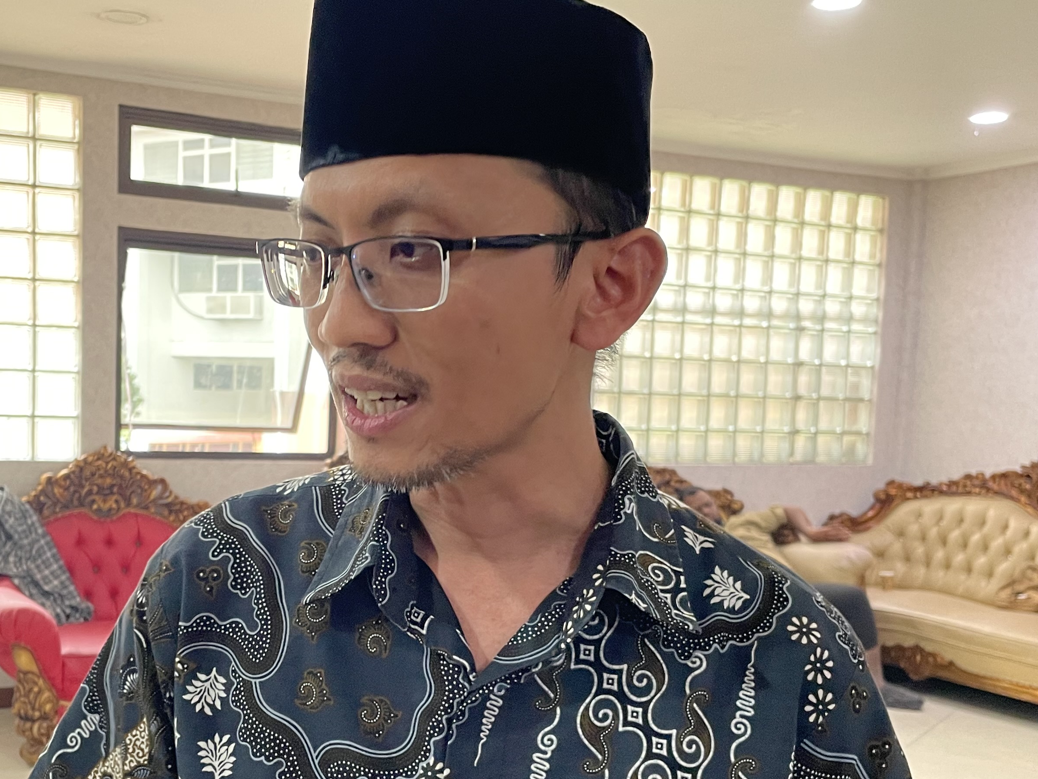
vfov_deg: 32.7
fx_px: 1319
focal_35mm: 44
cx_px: 416
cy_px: 491
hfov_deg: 42.7
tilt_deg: -4.0
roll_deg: -1.2
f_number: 1.6
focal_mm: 4.2
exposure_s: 1/50
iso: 125
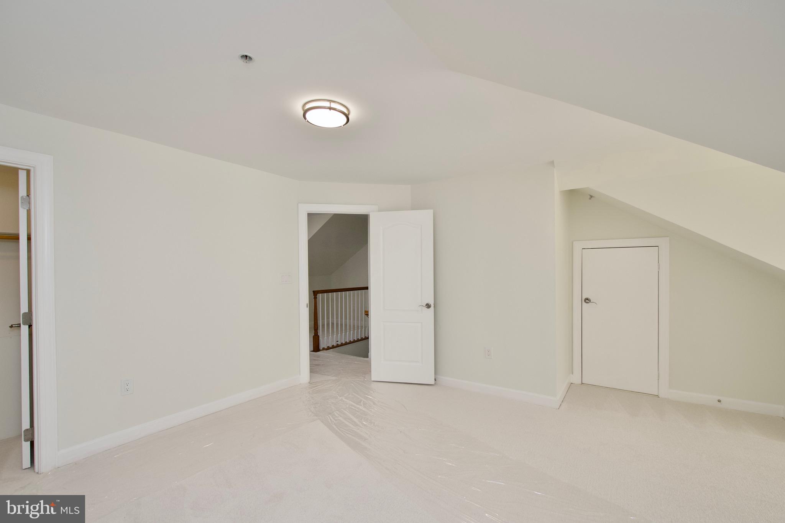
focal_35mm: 15
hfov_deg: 100.4
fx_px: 327
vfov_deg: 77.3
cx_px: 392
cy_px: 262
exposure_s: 1/200
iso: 320
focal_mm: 10
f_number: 7.1
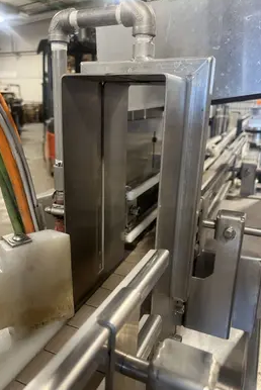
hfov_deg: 46.4
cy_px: 192
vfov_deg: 65.4
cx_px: 117
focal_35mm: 28
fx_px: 304
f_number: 1.6
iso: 160
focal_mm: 5.1
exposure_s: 1/45
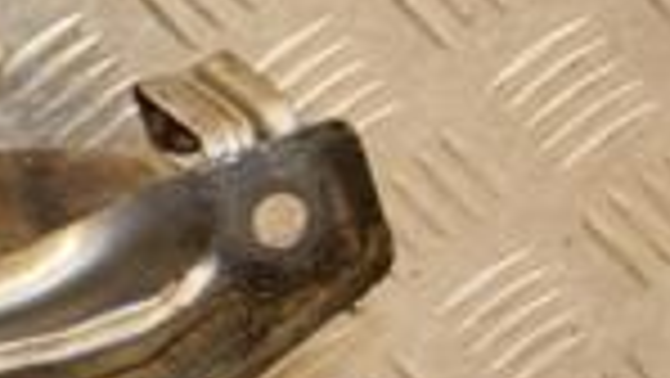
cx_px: -598
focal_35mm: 240
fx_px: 4266
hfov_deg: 8.6
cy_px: 482
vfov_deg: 5.0
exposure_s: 1/160
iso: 800
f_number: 5
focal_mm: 38
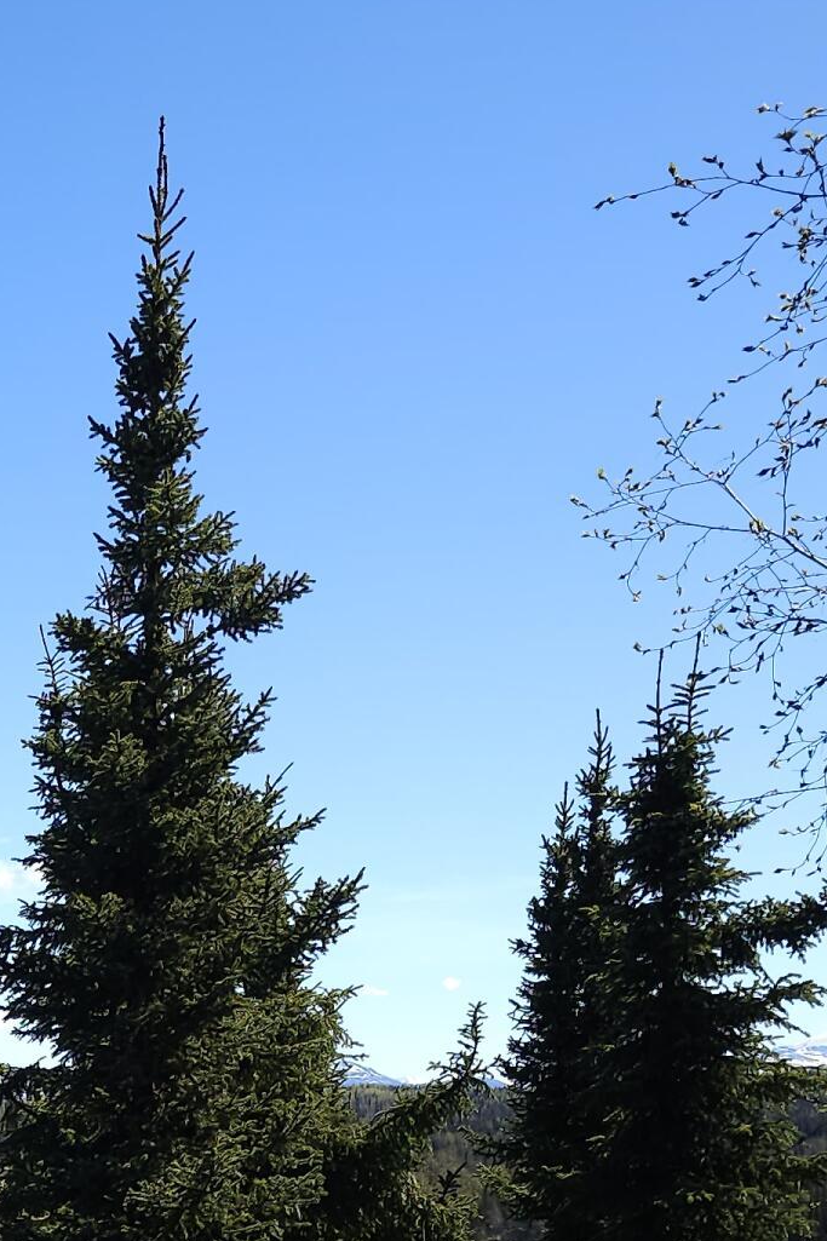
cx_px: -650
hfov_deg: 16.4
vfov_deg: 26.6
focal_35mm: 70
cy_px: 1350
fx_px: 2413
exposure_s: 1/344
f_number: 1.7
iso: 10
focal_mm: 6.3
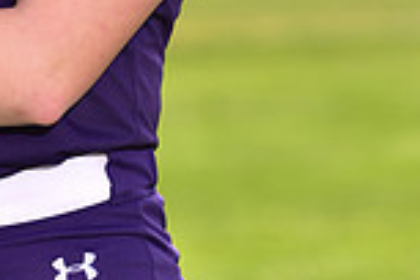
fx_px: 8854
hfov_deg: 2.7
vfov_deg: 1.8
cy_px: -206
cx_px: 37
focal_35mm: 759
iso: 80
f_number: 5.6
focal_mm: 200
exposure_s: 1/250
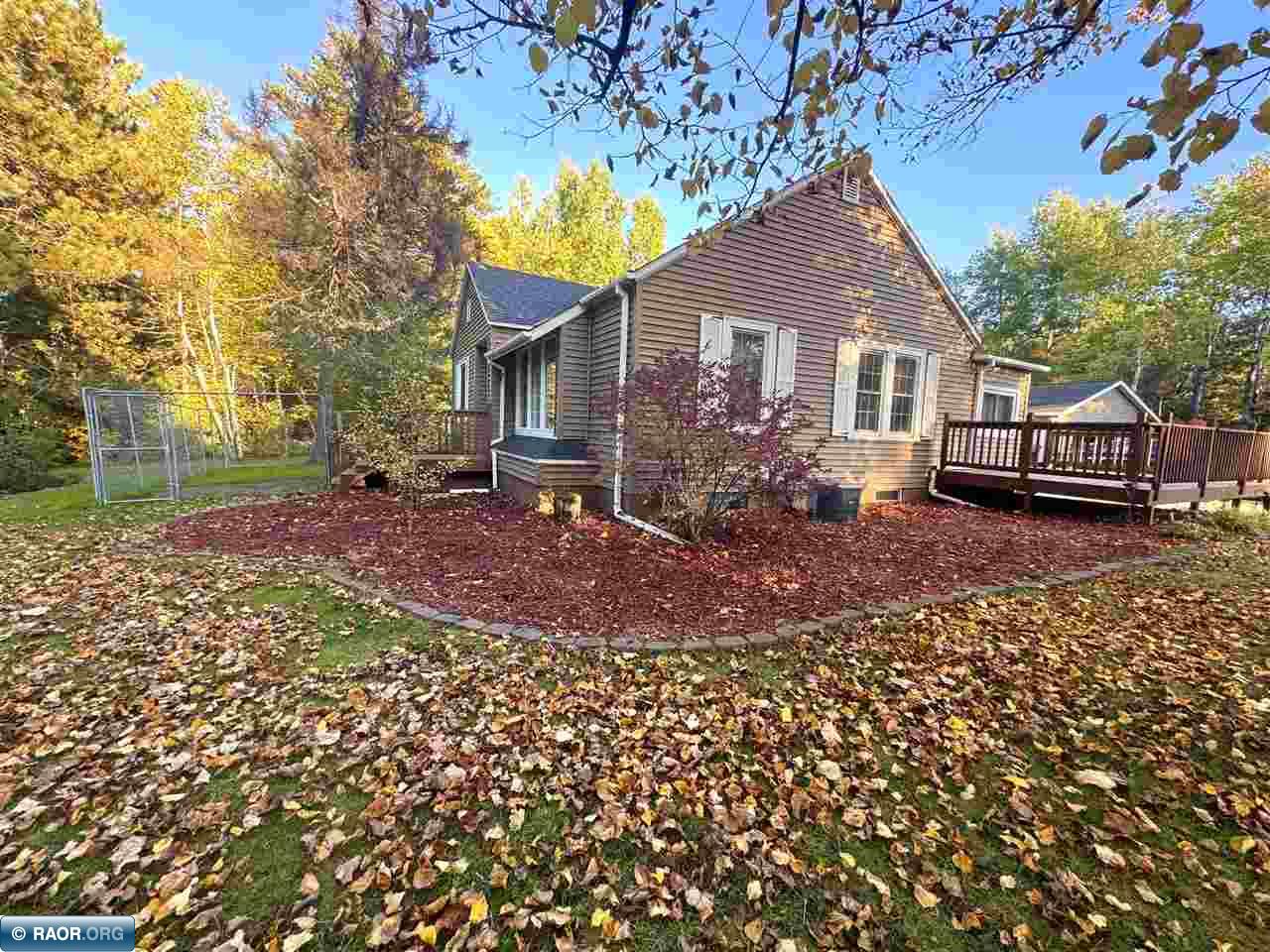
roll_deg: -2.1
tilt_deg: -5.2
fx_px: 514
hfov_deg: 102.1
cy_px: 476
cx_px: 635
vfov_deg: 85.7
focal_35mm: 14
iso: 100
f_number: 2.2
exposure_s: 1/99
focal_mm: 2.22
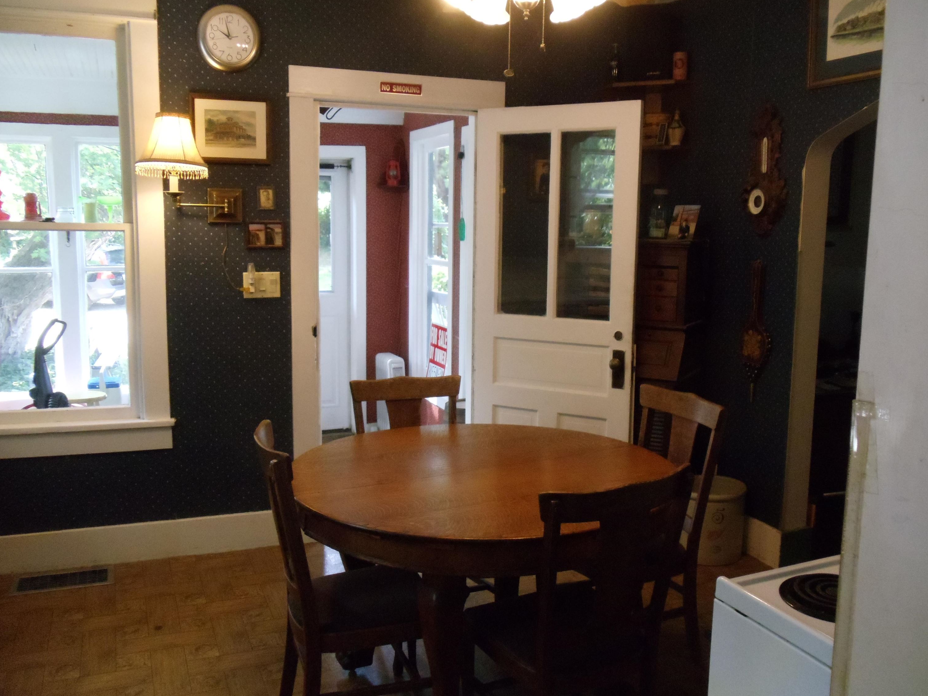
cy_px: 344
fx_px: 1206
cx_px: 463
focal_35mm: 45
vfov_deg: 32.2
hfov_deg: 42.1
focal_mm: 6
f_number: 3.5
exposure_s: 1/60
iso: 800
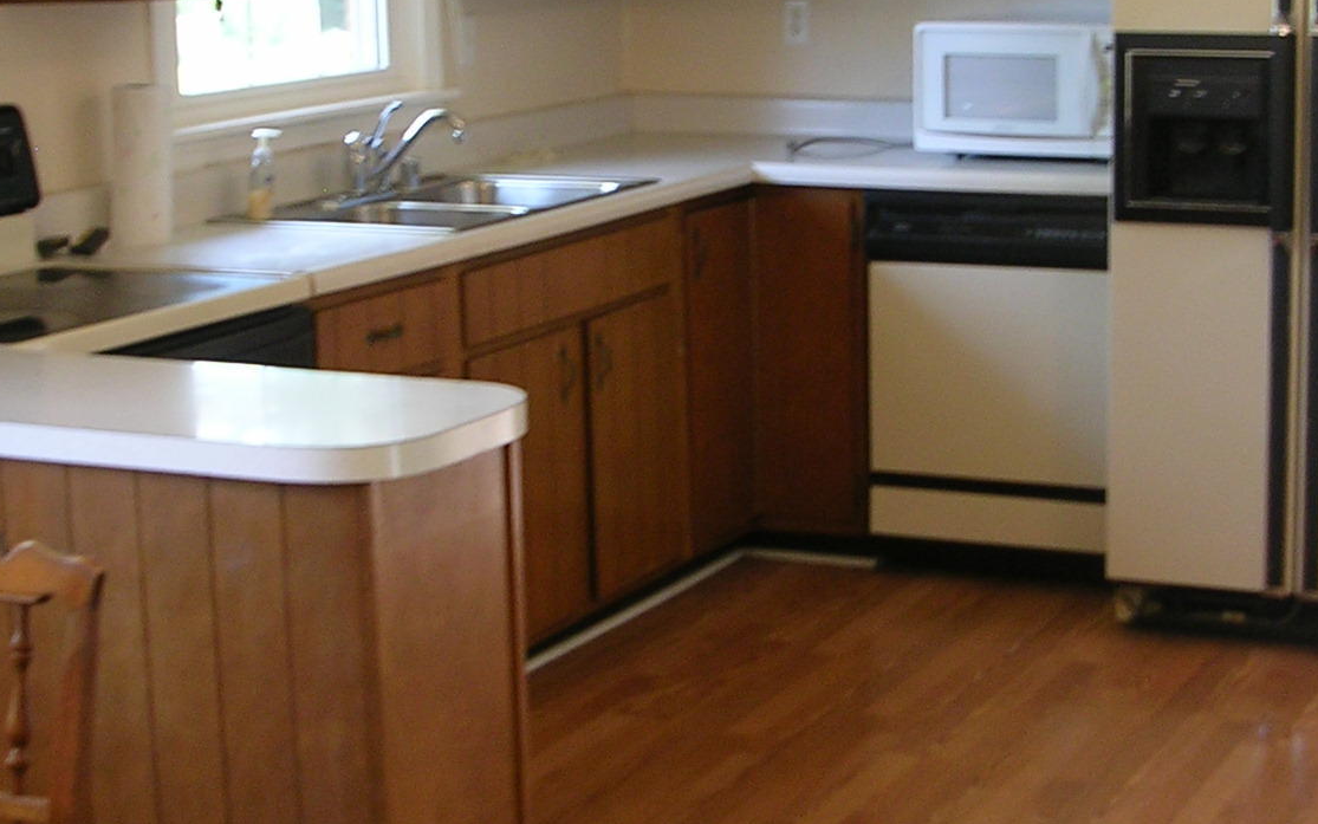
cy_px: 249
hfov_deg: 27.8
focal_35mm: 74
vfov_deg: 17.6
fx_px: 2658
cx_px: 794
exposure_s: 1/7.3
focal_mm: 5.8
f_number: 2.8
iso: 50
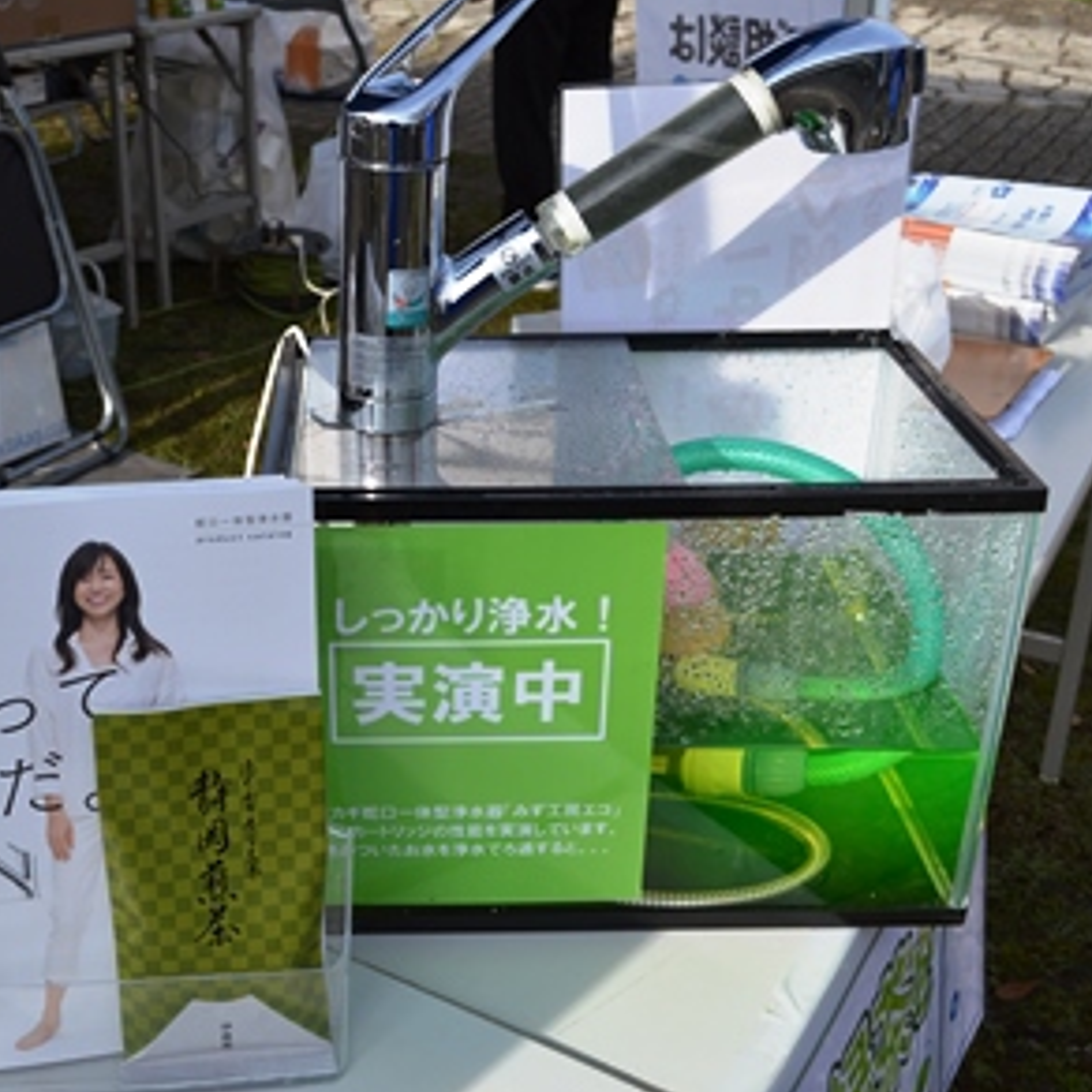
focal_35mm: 43
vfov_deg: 39.2
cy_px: 542
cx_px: 374
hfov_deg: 38.8
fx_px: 1535
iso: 100
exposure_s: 1/320
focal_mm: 22
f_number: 8
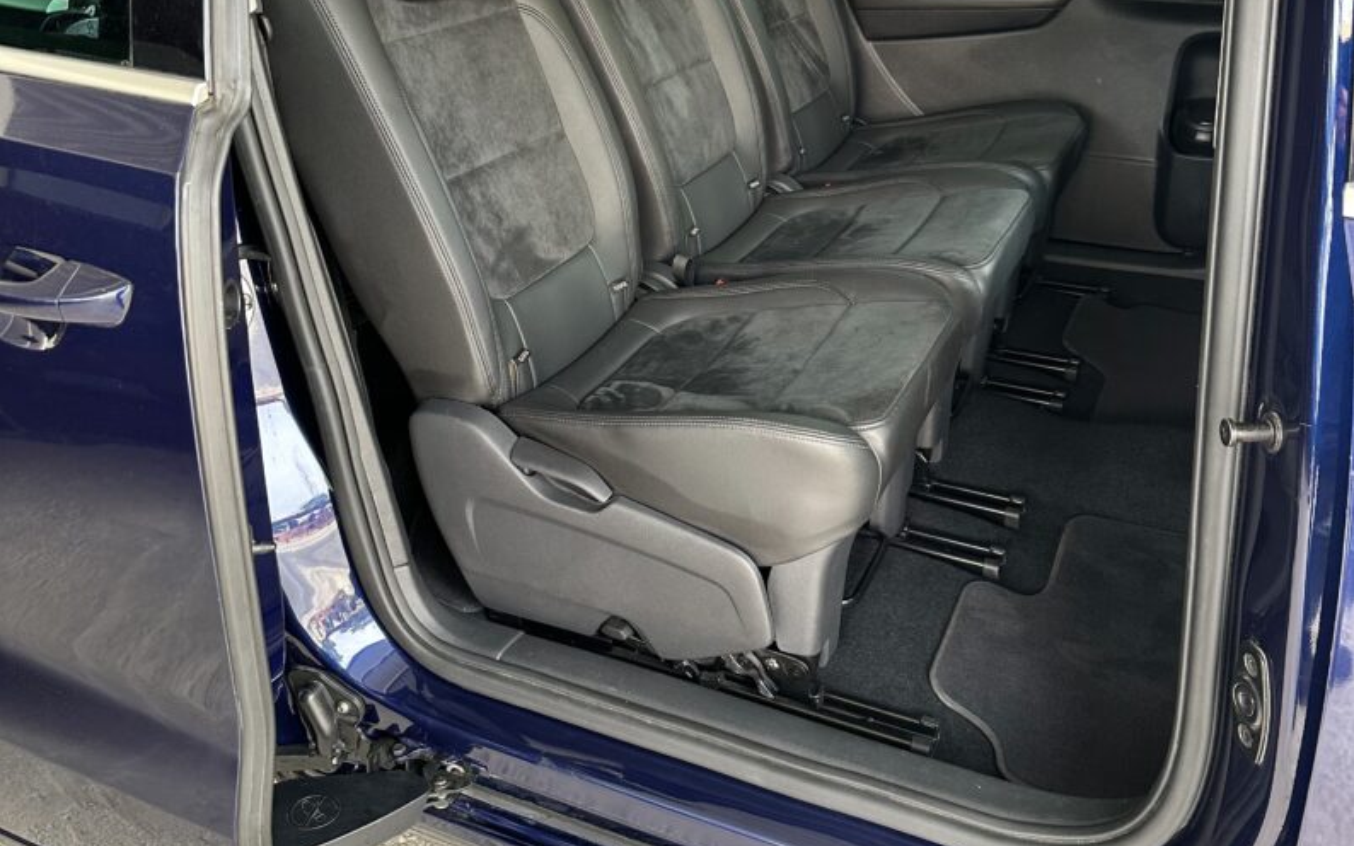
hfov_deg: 56.7
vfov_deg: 36.7
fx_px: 1254
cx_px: 677
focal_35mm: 34
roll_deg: +0.7
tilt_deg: -22.6
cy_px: 257
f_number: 1.78
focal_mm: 6.86
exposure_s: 1/121
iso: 200
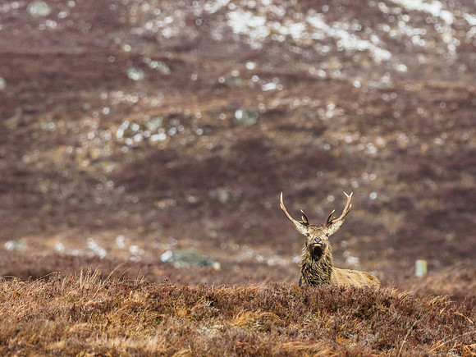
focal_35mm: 1034
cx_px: 292
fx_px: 14222
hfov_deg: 1.9
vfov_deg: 1.4
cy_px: 71
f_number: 4.5
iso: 200
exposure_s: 1/1000
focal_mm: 300
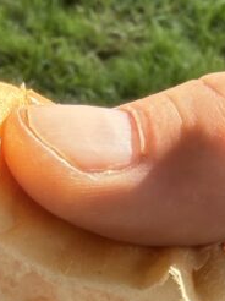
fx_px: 868
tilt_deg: -43.6
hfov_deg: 14.7
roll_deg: -0.9
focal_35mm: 100
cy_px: 470
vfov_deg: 17.4
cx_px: 42
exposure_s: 1/356
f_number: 2.2
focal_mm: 2.22
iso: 64
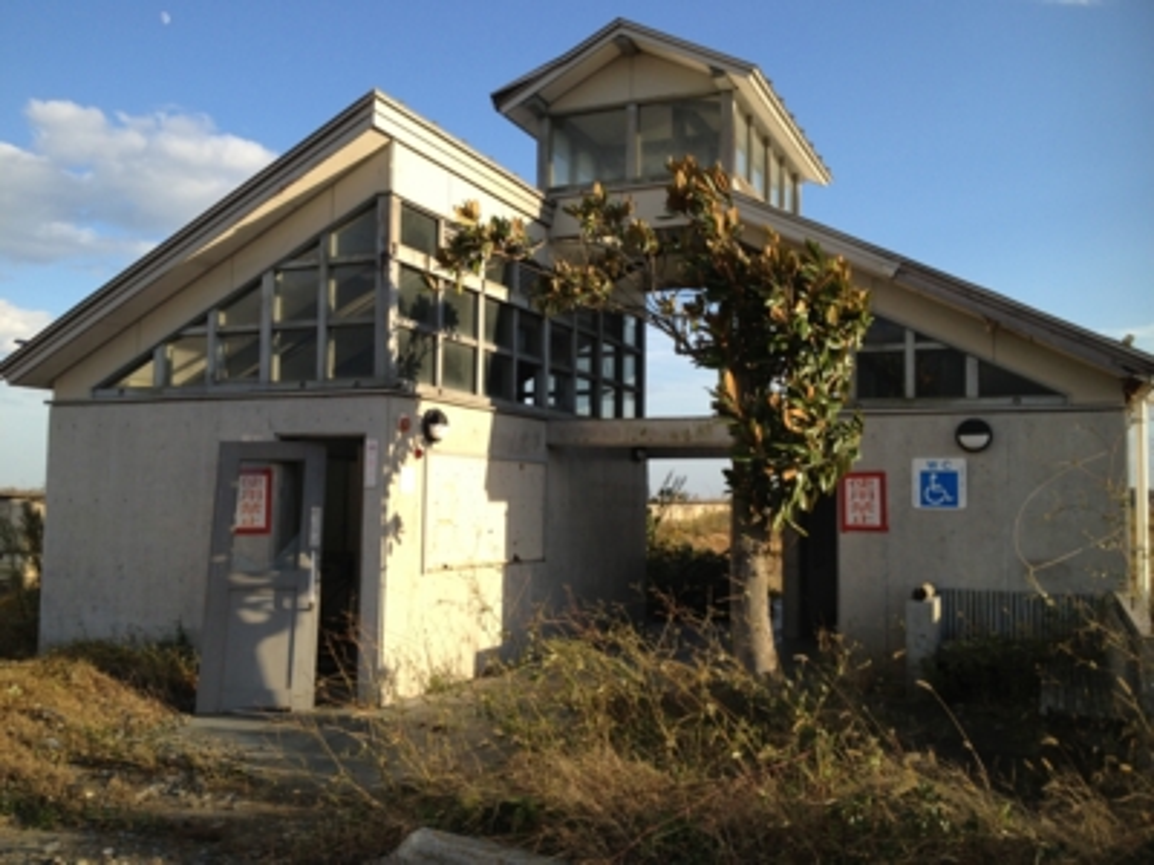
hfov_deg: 52.6
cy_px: 432
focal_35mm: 35
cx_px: 577
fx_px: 1167
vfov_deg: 40.7
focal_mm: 4.28
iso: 50
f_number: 2.4
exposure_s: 1/708
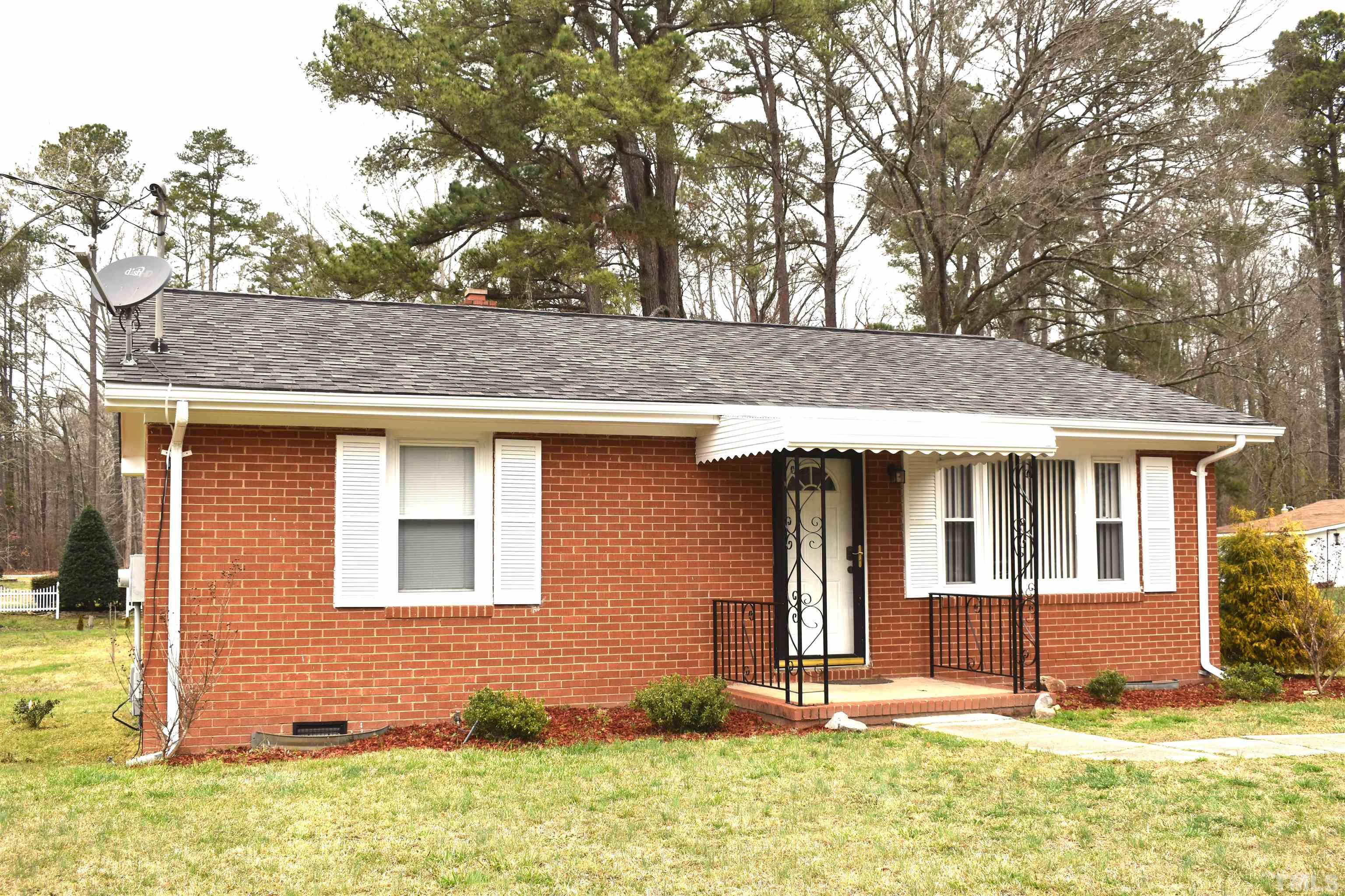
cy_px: 448
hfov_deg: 53.1
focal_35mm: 36
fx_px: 1345
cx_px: 672
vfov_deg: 36.9
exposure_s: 1/250
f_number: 6.3
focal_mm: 24
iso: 200
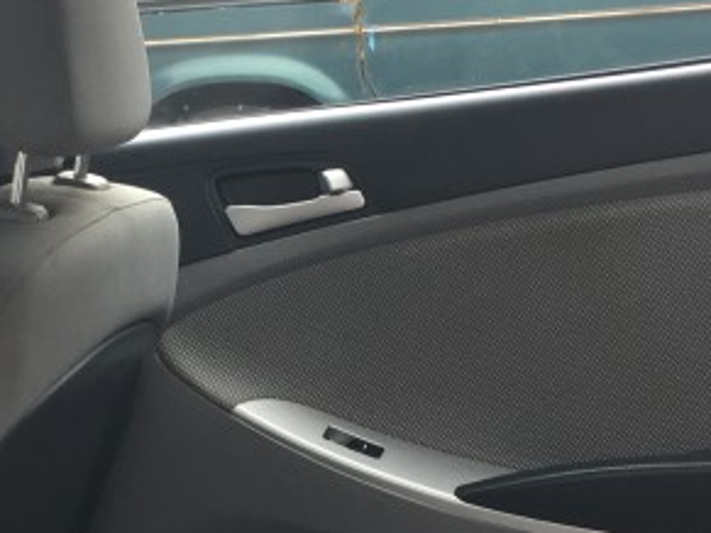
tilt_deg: -17.2
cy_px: 491
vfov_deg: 14.3
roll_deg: +3.2
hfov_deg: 19.2
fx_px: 2094
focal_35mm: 102
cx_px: 213
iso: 40
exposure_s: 1/120
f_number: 2.2
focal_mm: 4.15
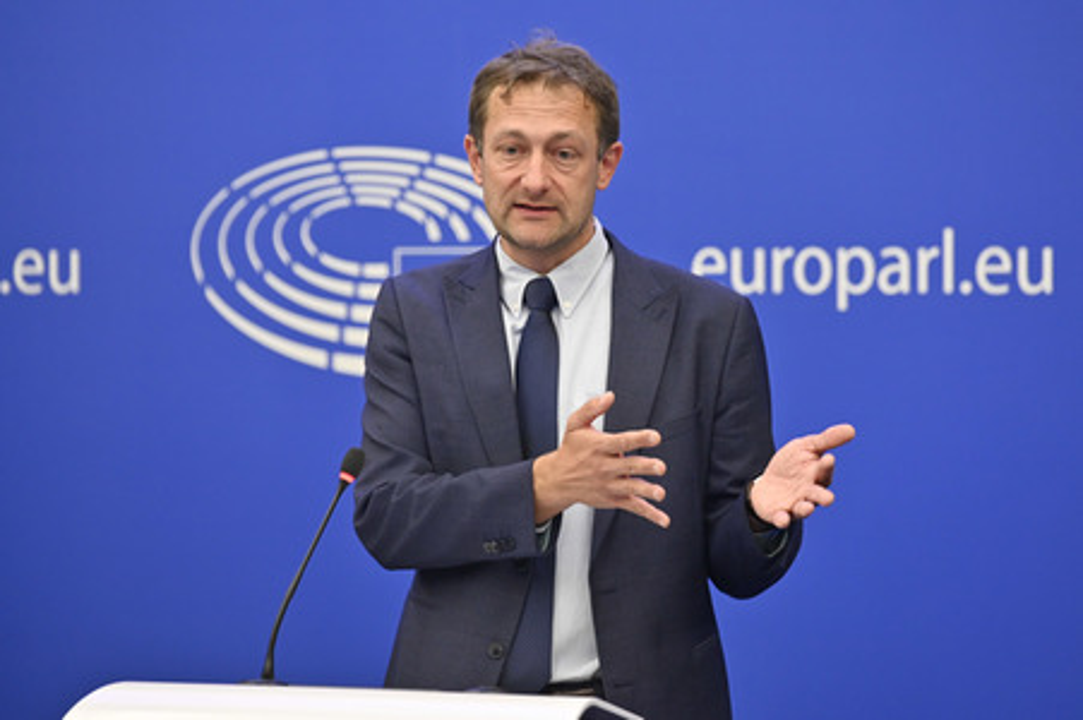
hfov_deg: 15.2
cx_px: 542
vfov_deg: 10.1
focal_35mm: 135
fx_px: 4058
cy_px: 360
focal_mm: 135
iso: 2000
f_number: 2.8
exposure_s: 1/320
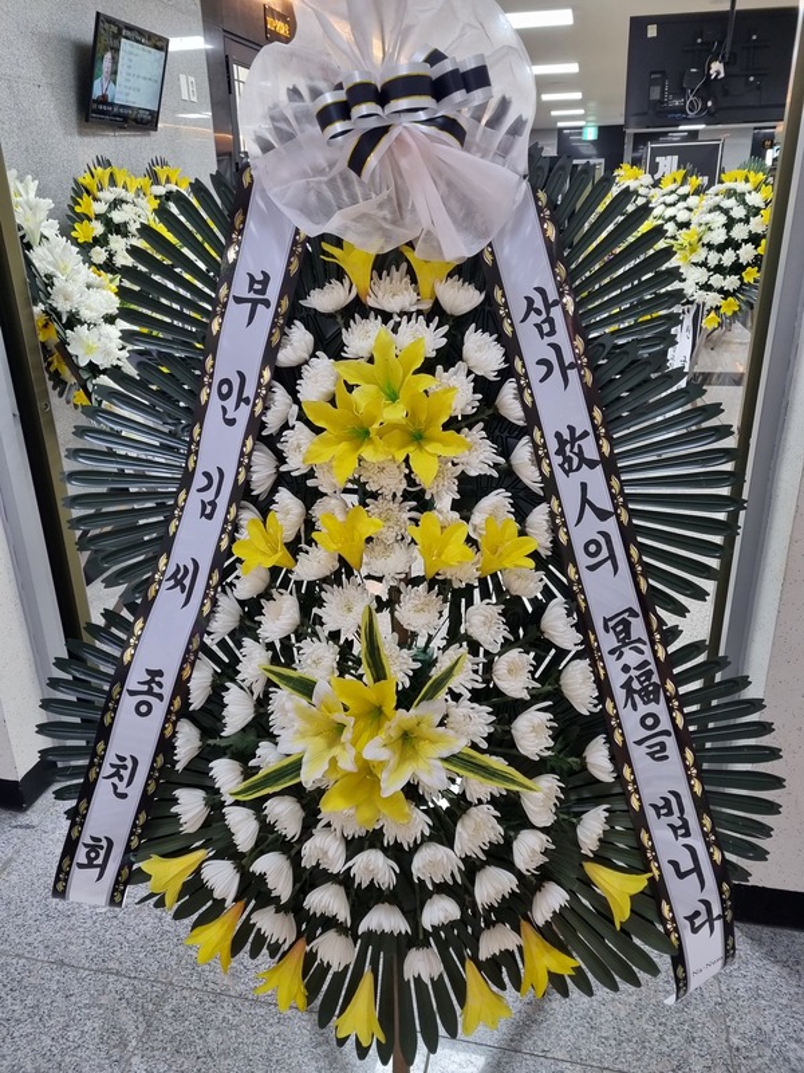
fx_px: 805
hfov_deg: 53.1
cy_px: 536
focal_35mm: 26
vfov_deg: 67.3
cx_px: 402
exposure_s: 1/60
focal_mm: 5.4
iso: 160
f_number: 1.8
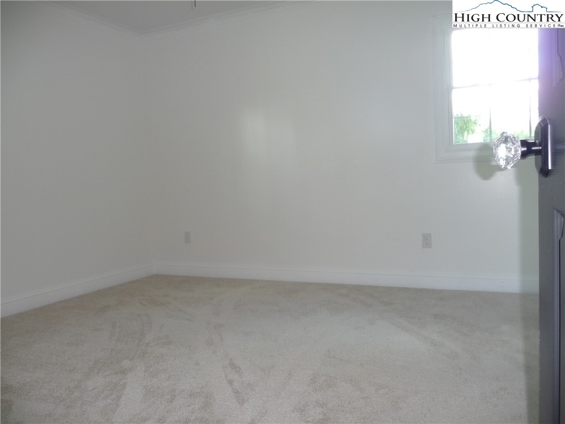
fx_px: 457
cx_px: 282
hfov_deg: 63.4
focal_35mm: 28
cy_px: 212
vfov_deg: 49.7
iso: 125
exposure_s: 1/8
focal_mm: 4.7
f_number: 3.3
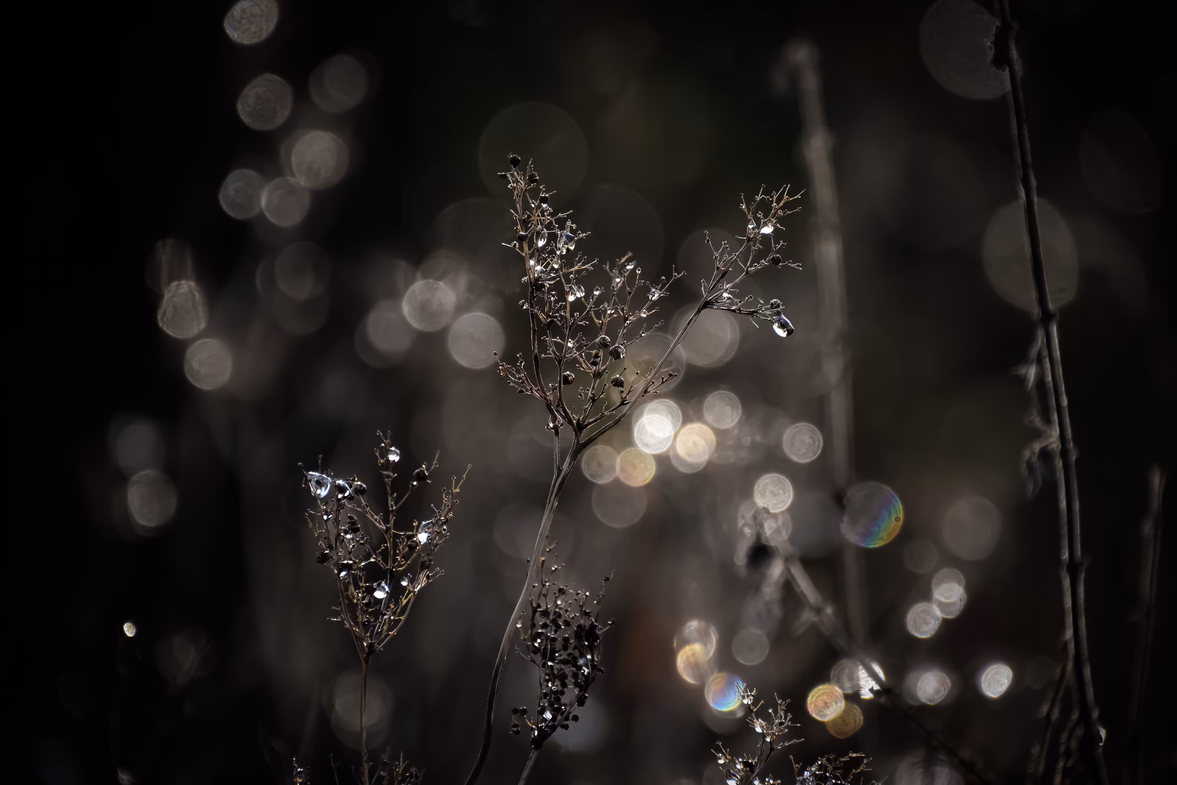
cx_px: 588
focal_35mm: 450
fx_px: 14711
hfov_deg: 4.6
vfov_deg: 3.1
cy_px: 392
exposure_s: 1/500
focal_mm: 300
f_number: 6.3
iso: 800
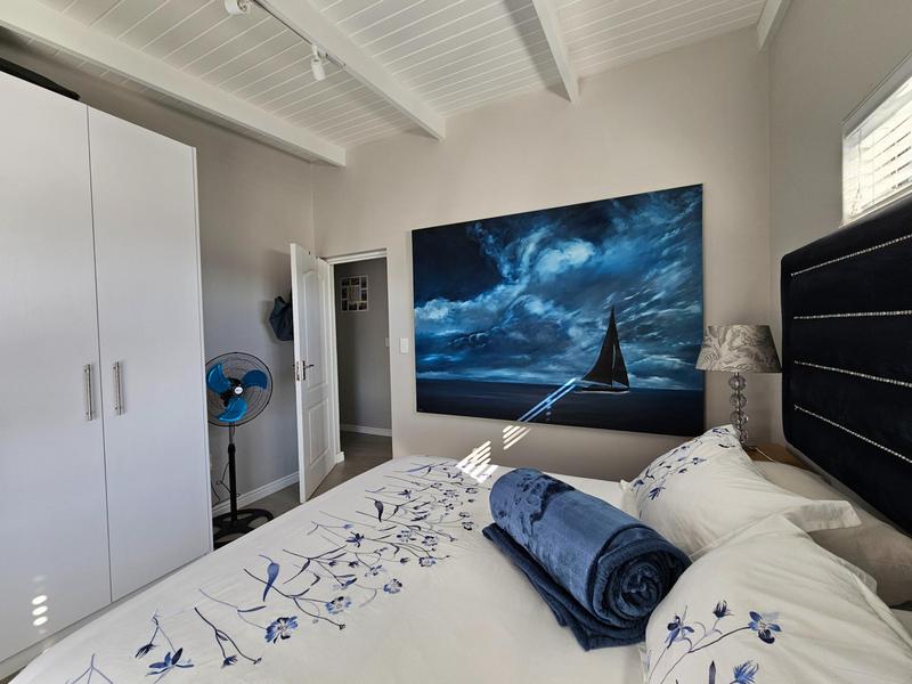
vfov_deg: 89.9
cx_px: 456
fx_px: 343
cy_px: 342
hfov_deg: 106.2
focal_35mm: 13
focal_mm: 2.2
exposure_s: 1/100
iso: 64
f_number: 2.2
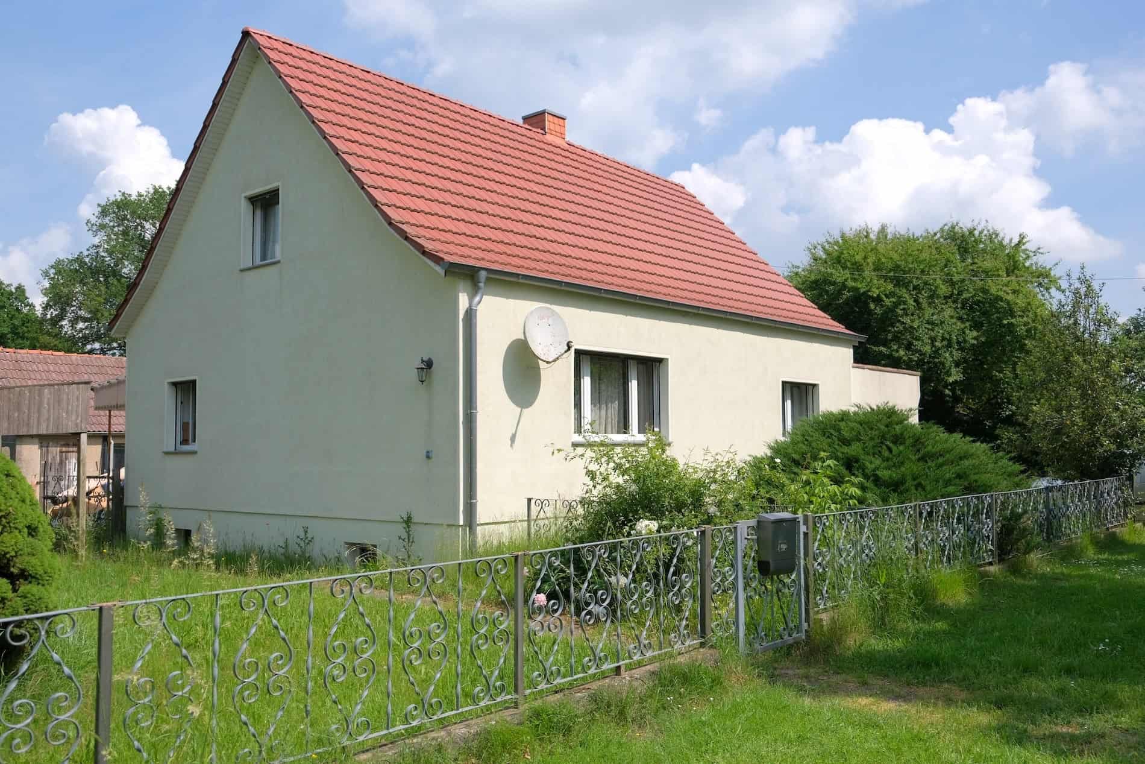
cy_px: 382
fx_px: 922
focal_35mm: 29
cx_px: 572
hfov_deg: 63.7
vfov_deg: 45.0
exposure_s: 1/4400
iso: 400
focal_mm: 19.6
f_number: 3.6
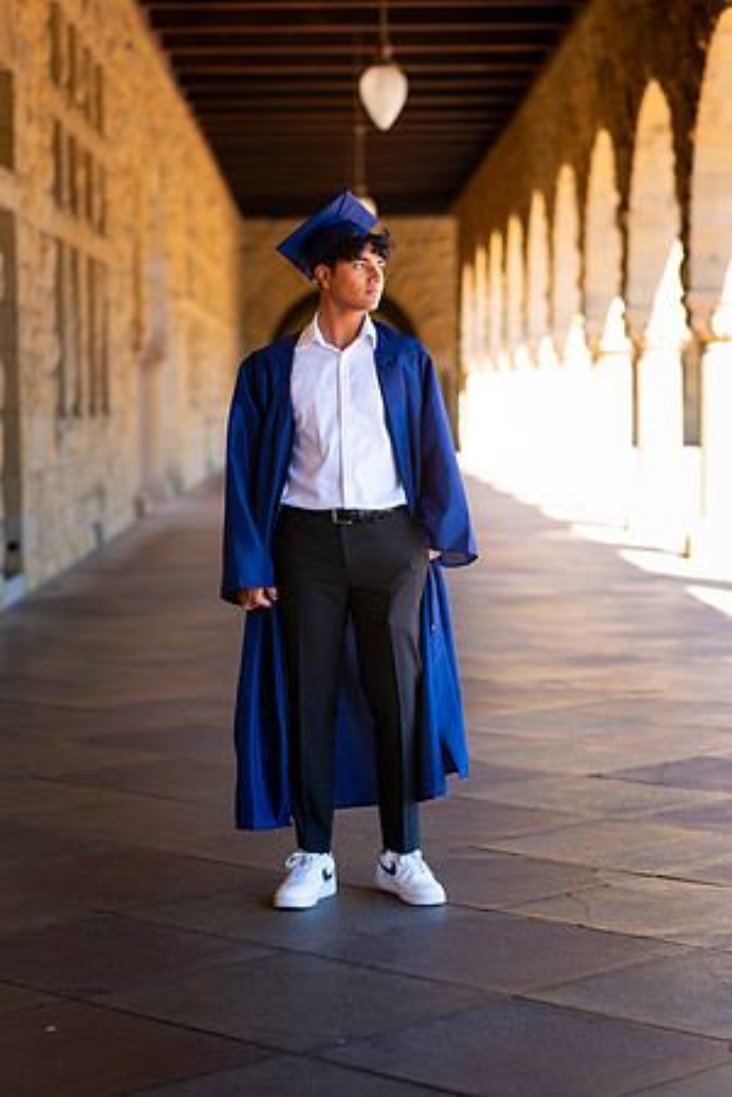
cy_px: 548
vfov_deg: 23.9
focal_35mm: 85
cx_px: 366
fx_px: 2592
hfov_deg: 16.1
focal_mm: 85
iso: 64
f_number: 2.8
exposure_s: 1/200
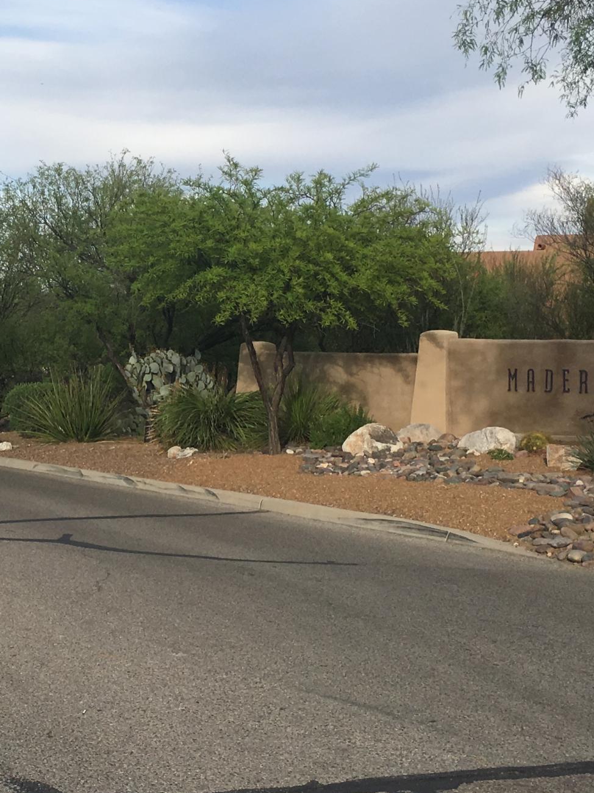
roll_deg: -0.6
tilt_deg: -2.8
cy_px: 424
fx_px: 1533
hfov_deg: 21.5
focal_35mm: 67
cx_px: 76
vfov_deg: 29.0
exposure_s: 1/1131
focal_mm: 4.15
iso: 25
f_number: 2.2
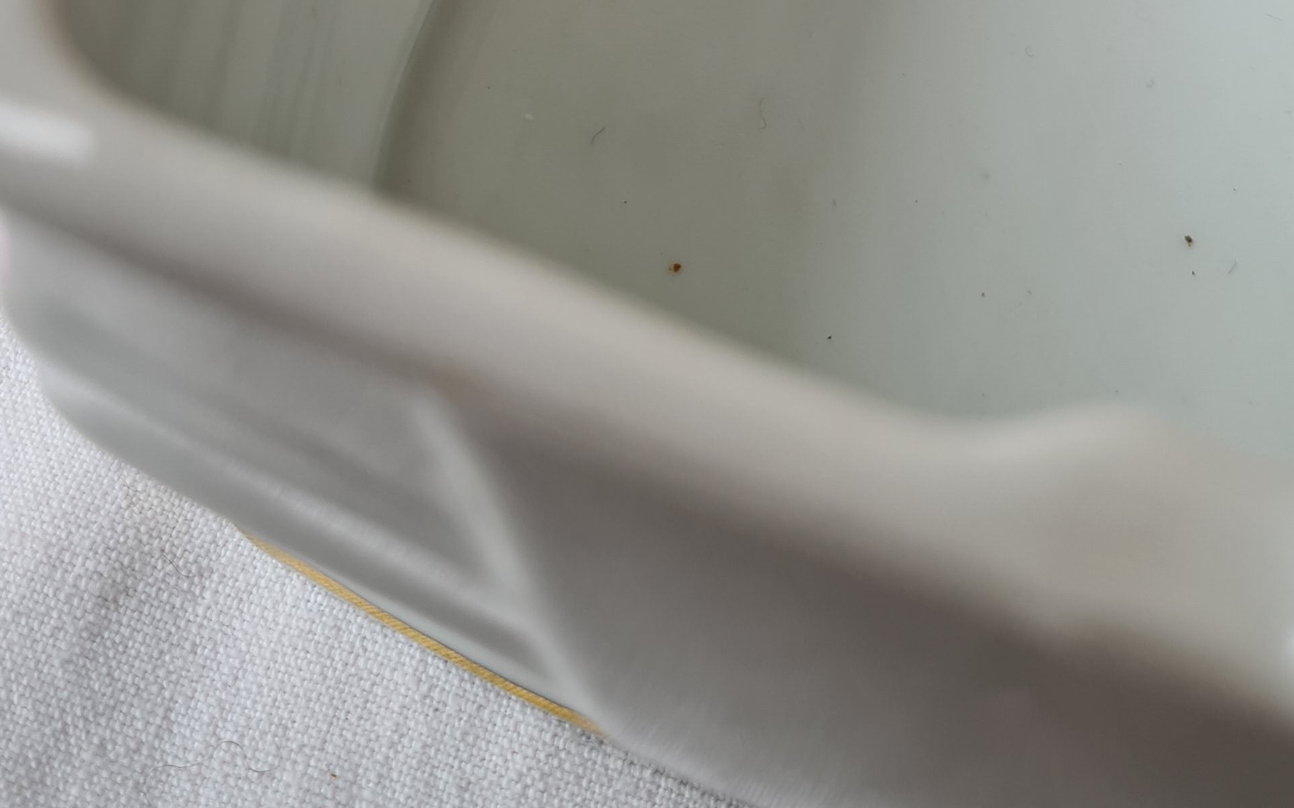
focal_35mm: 58
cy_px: -315
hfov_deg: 35.1
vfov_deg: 20.0
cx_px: 636
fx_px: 2045
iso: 50
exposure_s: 1/120
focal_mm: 5.4
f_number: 1.8
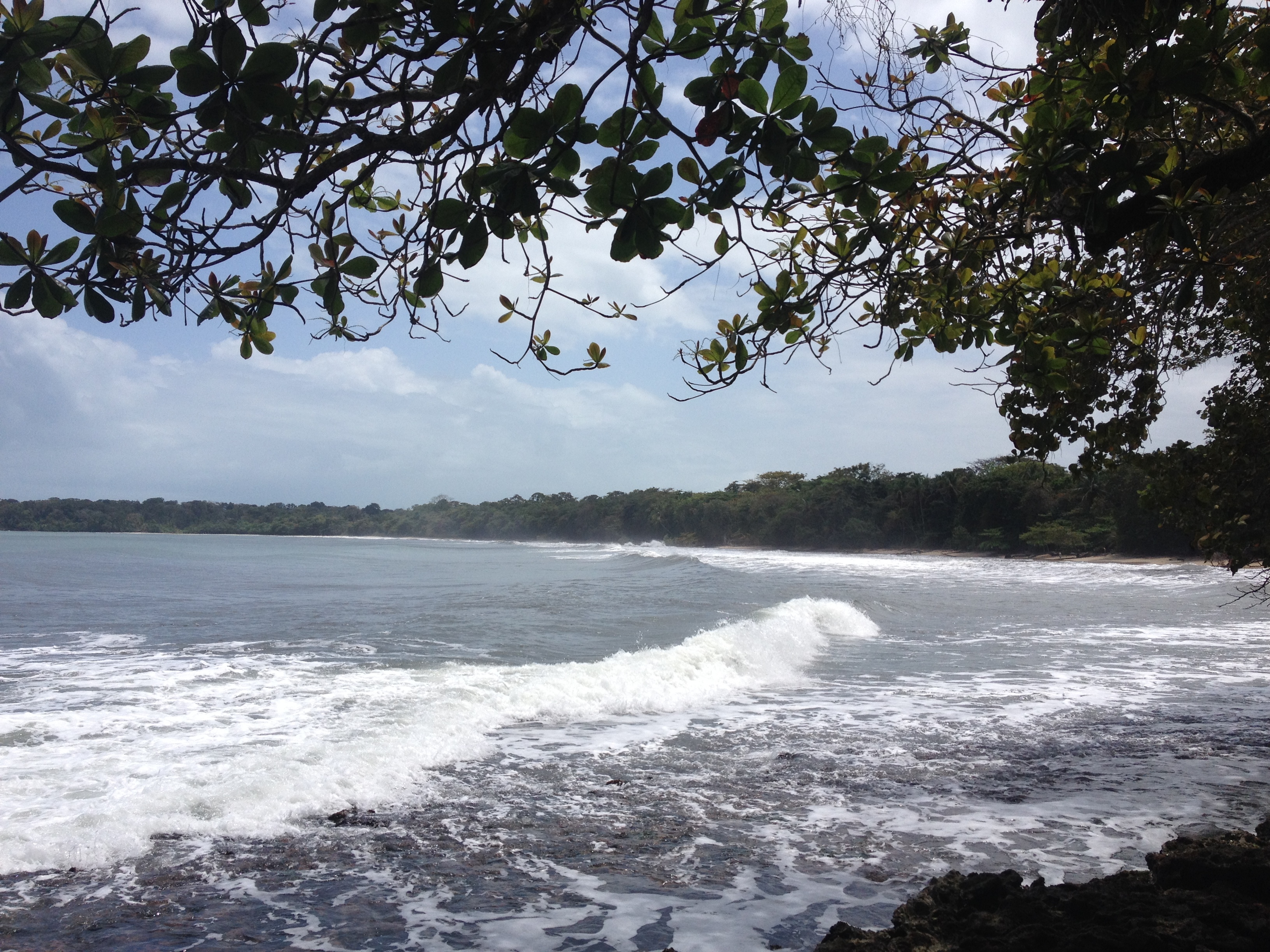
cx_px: 635
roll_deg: -1.1
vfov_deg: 40.7
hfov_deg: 52.6
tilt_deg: -0.3
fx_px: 1284
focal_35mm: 35
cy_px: 476
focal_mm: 4.28
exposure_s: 1/3460
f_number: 2.4
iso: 50
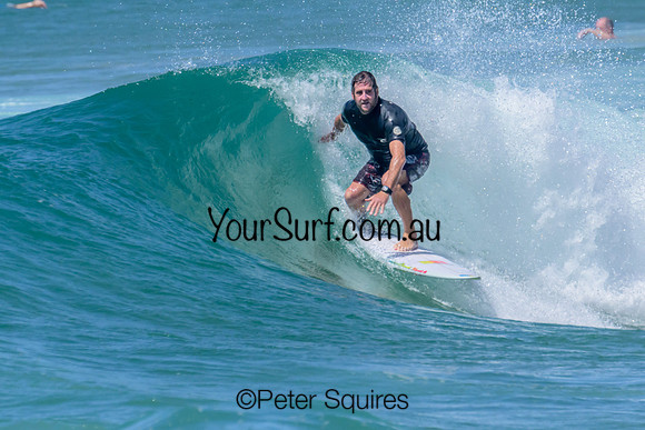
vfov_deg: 1.3
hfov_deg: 1.9
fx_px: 19671
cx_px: 341
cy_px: 156
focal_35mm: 1098
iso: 1600
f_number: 16
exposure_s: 1/2000
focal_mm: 800
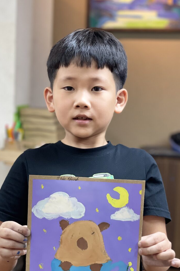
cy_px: 168
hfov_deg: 16.1
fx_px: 637
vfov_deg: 23.9
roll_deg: -2.4
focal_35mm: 85
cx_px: 77
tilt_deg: -8.1
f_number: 2.2
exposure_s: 1/100
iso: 200
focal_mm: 7.5
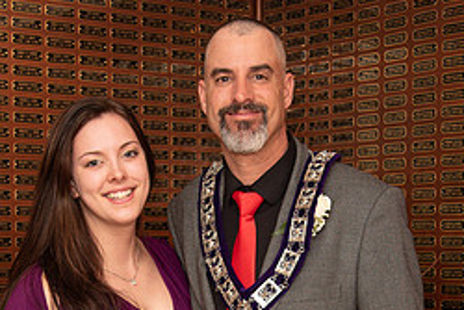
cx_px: 223
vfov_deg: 15.3
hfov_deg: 23.1
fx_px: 1135
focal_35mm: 88
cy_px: 311
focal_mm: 38
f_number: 4
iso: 800
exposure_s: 1/200
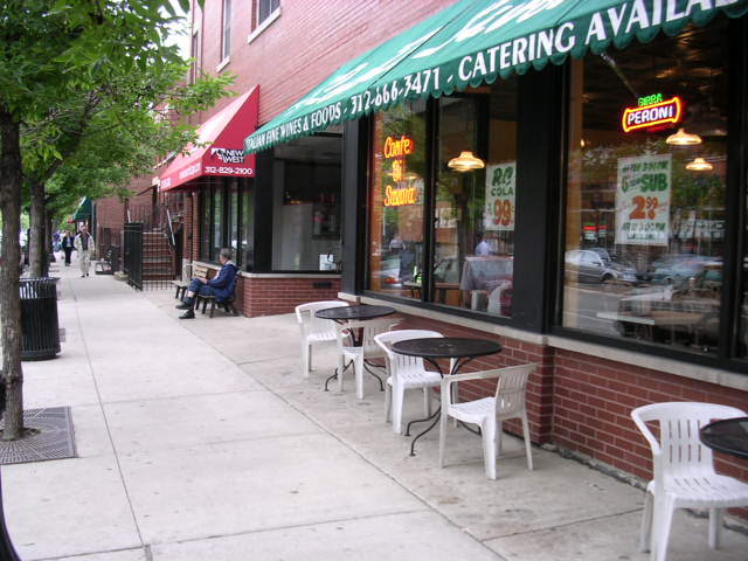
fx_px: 821
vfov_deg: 37.7
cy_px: 280
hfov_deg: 49.0
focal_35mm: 38
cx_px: 374
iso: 100
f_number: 2.8
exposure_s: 1/39.4
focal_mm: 5.8
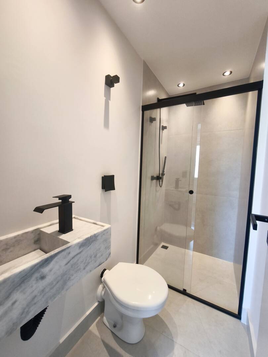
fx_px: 155
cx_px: 134
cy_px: 178
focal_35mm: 15
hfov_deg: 81.7
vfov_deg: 98.2
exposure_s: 1/30
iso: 250
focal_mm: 1.91
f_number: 2.2
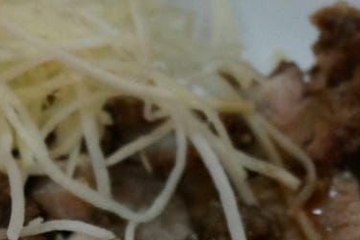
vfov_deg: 9.7
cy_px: 269
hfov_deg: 14.6
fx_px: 1395
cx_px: 76
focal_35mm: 140
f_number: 4.5
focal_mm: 29
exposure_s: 1/160
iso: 2000
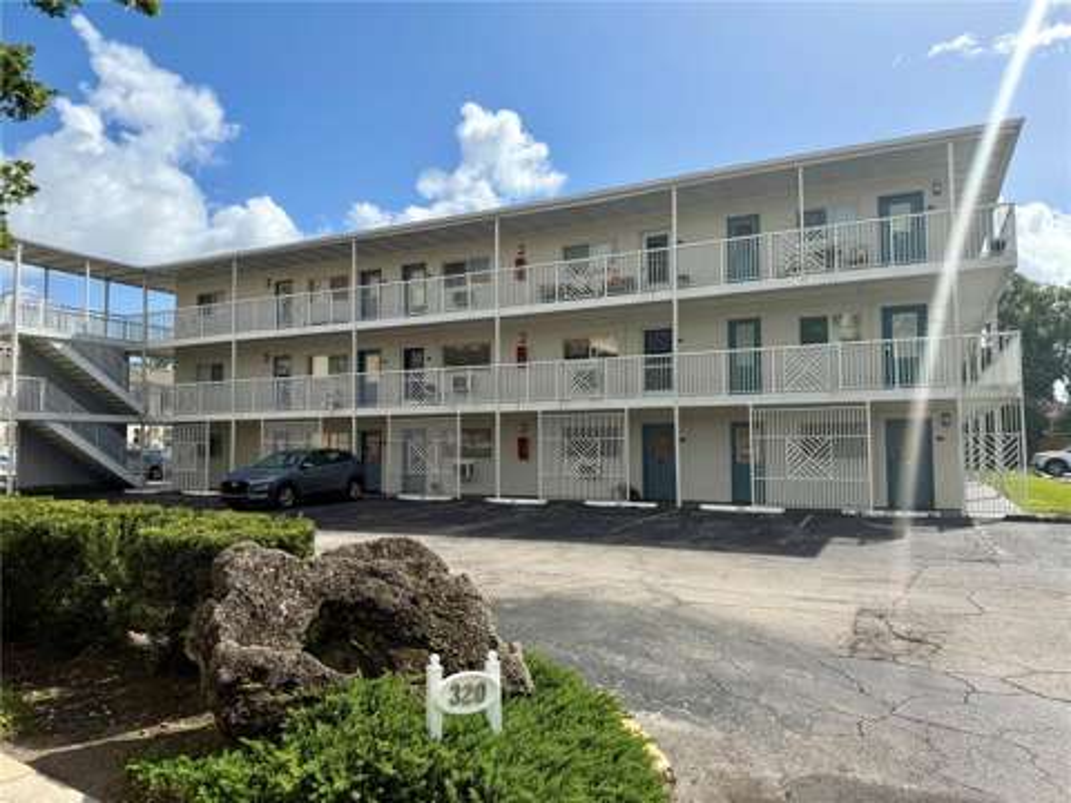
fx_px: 743
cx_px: 536
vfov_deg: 56.8
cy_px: 402
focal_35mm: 24
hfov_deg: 71.6
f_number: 1.78
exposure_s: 1/6711
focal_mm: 6.76
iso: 80
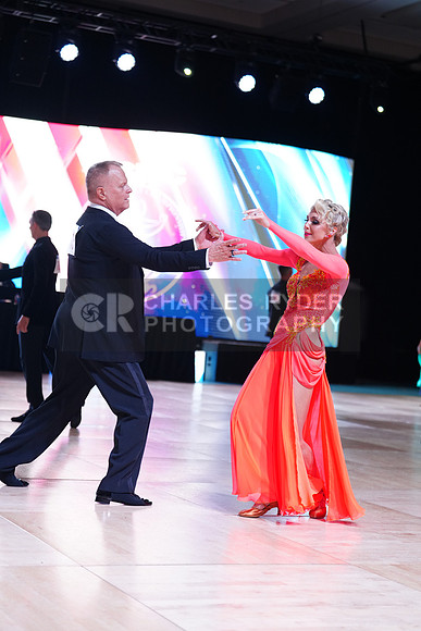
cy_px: 316
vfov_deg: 28.8
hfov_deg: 19.5
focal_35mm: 70
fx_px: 1227
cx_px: 210
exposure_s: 1/640
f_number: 2.8
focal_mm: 70
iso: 1250
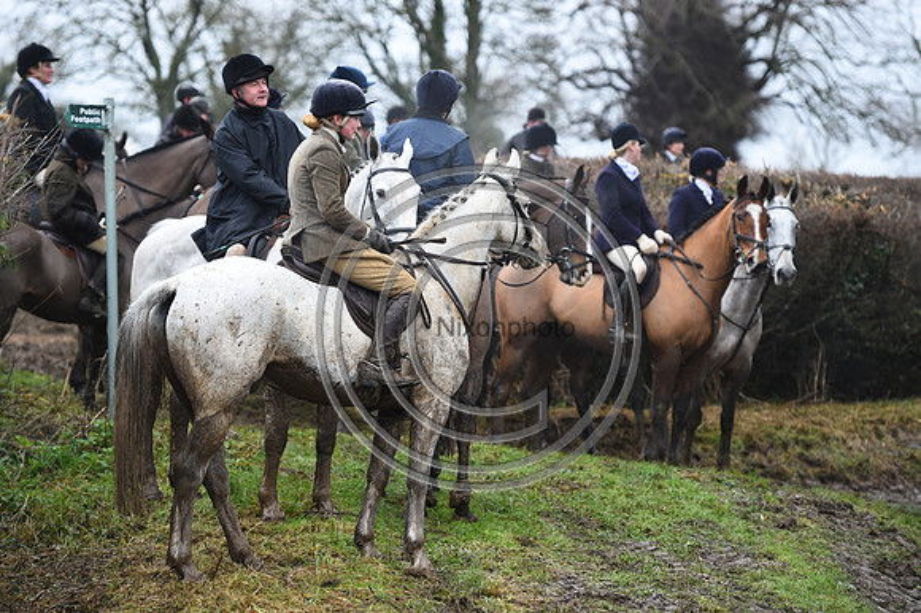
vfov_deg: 9.5
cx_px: 460
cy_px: 306
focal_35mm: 145
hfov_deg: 14.2
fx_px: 3707
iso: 1600
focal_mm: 145
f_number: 3.5
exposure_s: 1/1250
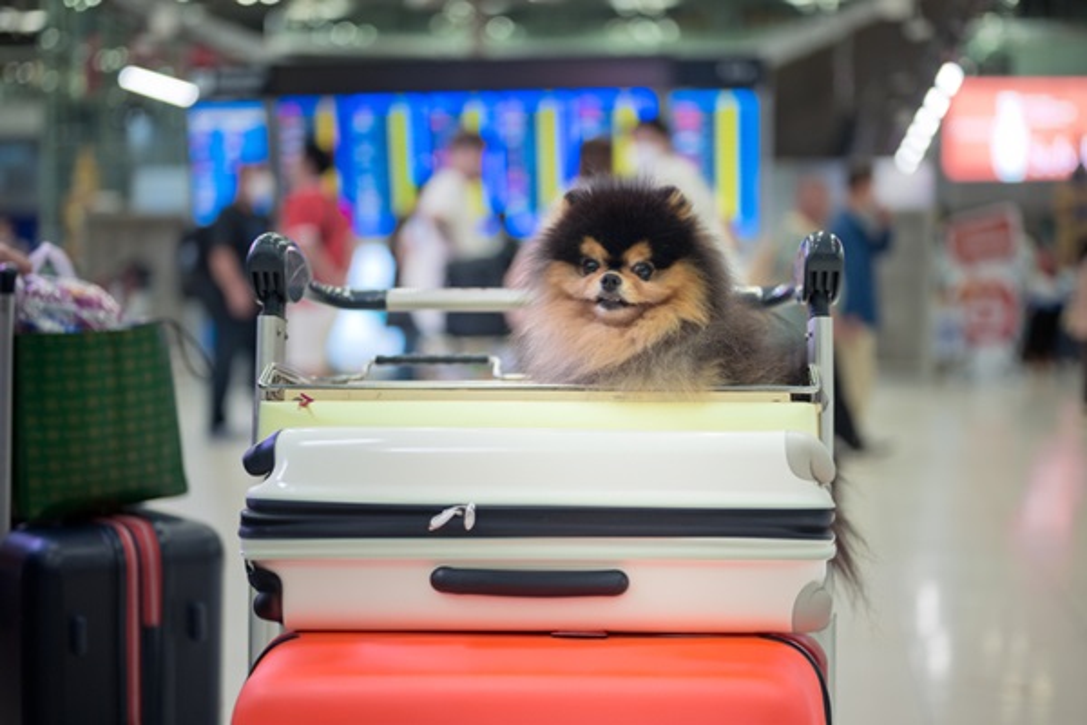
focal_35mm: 50
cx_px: 544
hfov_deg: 39.6
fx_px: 1510
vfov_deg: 27.0
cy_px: 362
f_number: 1.8
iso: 320
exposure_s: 1/125
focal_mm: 50
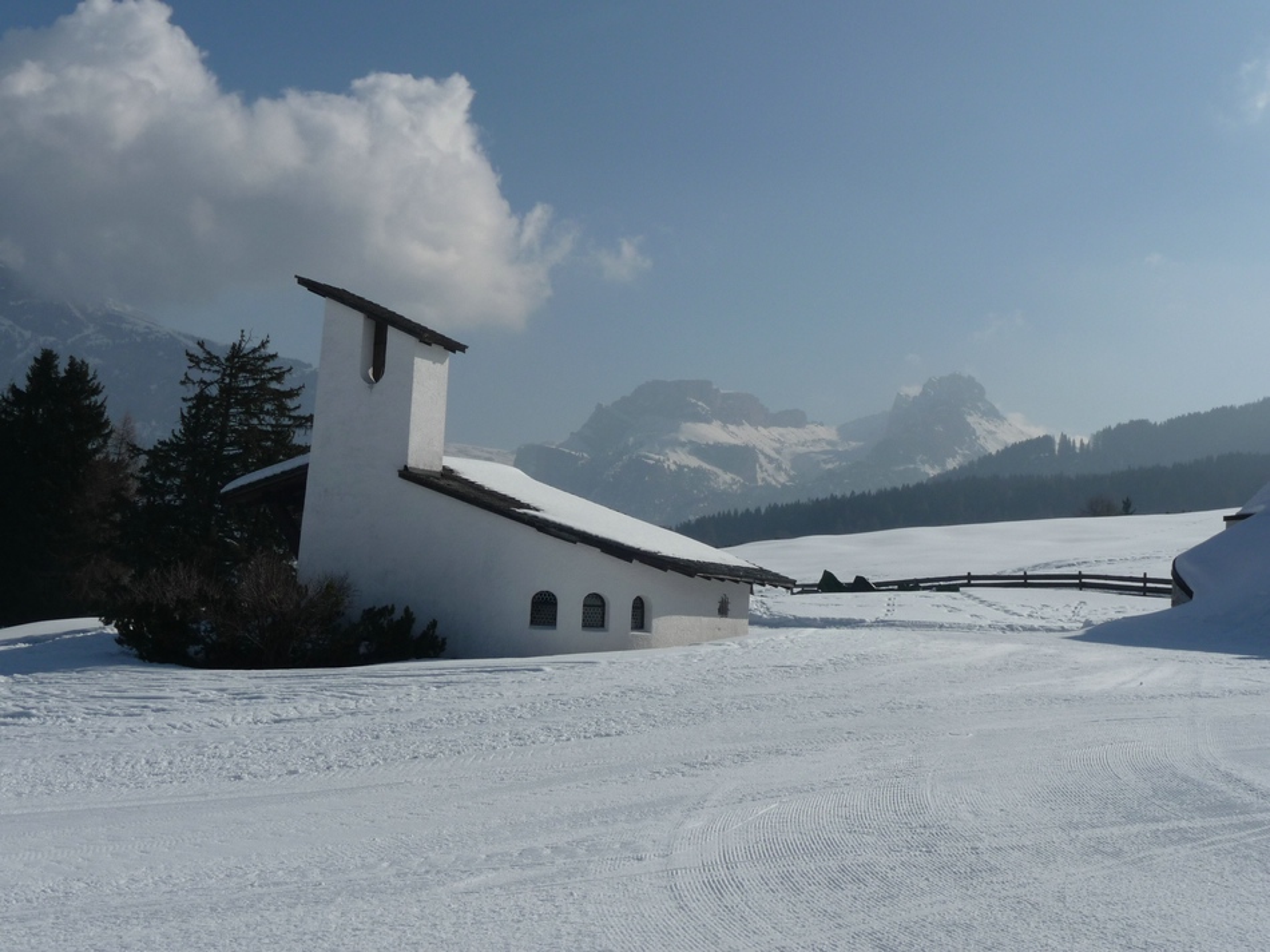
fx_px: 1834
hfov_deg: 38.2
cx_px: 635
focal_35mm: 50
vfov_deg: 29.1
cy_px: 476
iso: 100
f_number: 10
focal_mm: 8.5
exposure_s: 1/640
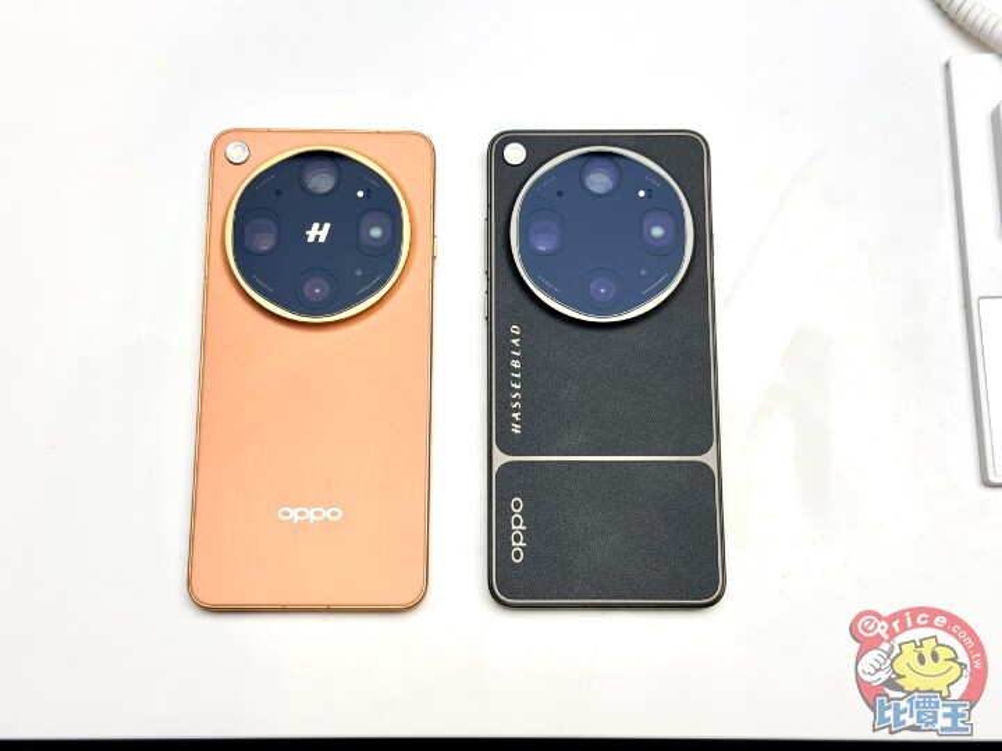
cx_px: 501
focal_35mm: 48
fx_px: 1389
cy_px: 376
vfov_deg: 30.3
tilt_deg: -76.4
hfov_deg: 39.7
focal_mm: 6.76
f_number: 1.78
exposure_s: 1/182
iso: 50
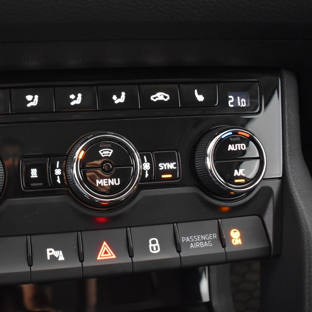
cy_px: 151
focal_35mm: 36
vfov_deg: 46.0
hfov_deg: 44.4
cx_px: 75
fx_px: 367
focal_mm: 18
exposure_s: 1/10
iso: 3200
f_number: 3.5
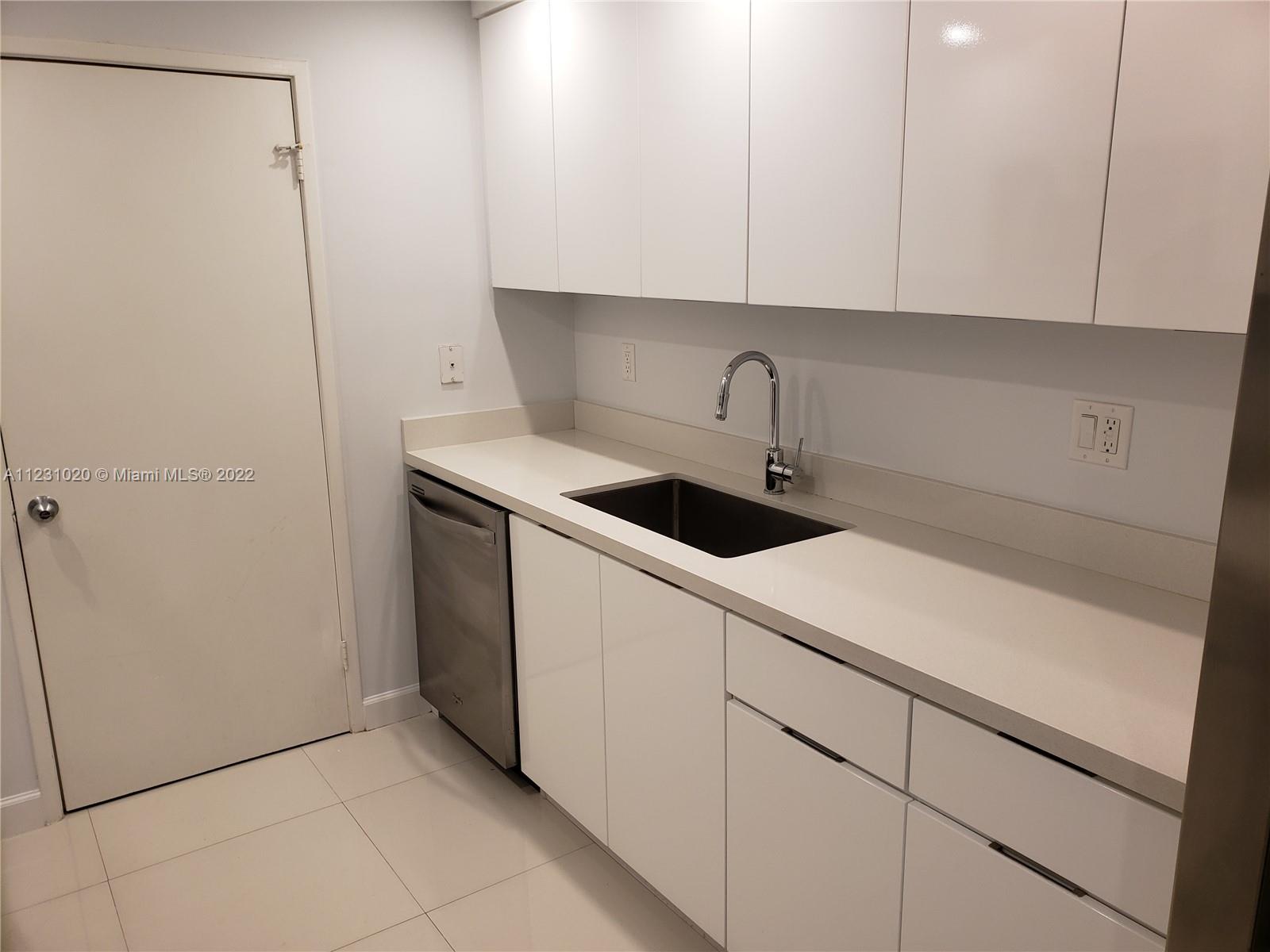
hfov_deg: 67.3
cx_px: 635
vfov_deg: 53.1
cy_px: 476
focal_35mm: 26
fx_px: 954
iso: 80
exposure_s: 1/60
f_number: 2.4
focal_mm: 4.3
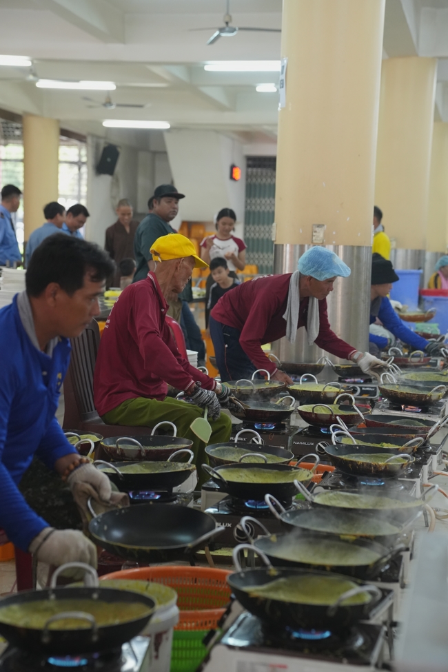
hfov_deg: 18.4
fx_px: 1381
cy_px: 336
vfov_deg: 27.3
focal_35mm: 74
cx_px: 224
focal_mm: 74
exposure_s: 1/125
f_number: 4
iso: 4000
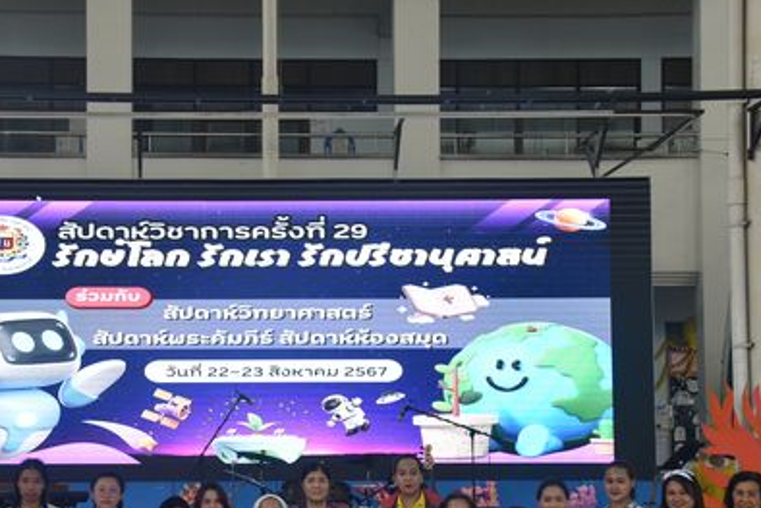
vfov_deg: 20.2
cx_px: 263
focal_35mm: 67
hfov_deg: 29.9
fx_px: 1417
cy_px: 363
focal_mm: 44
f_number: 4
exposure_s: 1/60
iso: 1000
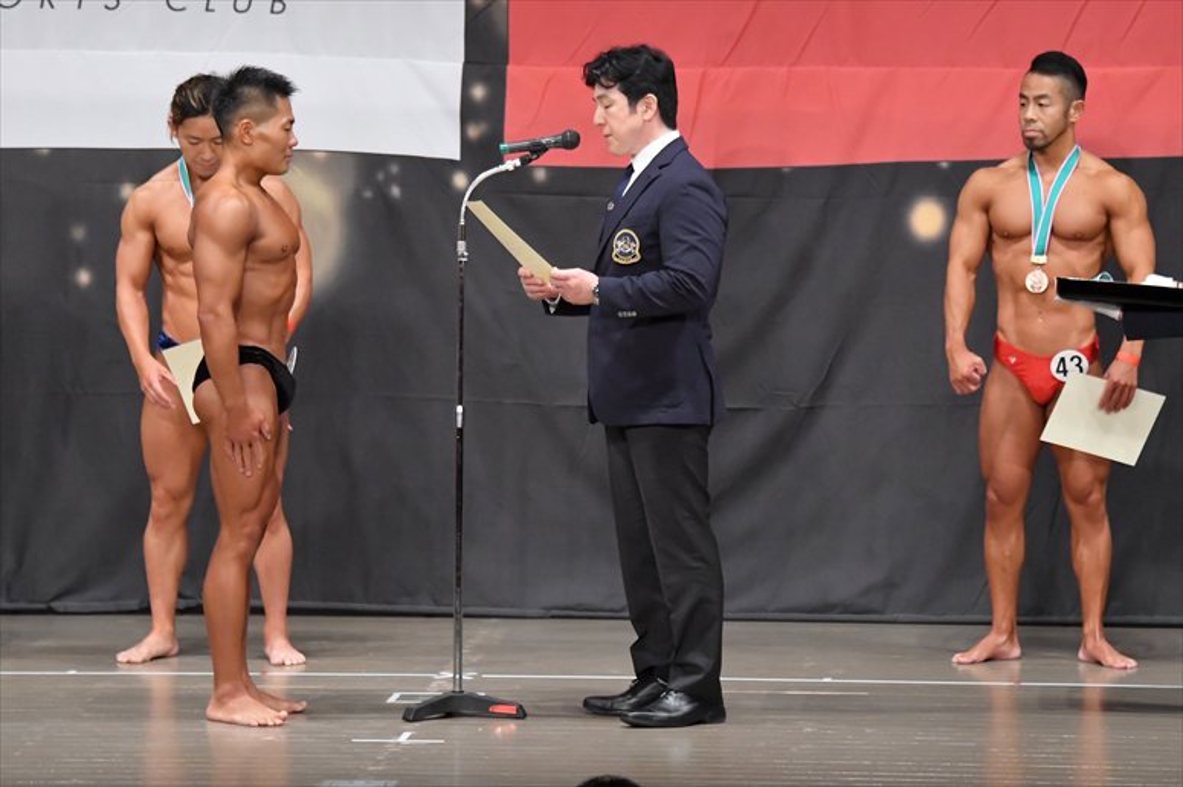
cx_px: 592
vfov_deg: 6.8
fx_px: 6635
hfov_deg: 10.2
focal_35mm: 202
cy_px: 394
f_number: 5.6
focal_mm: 135
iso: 6400
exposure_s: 1/400
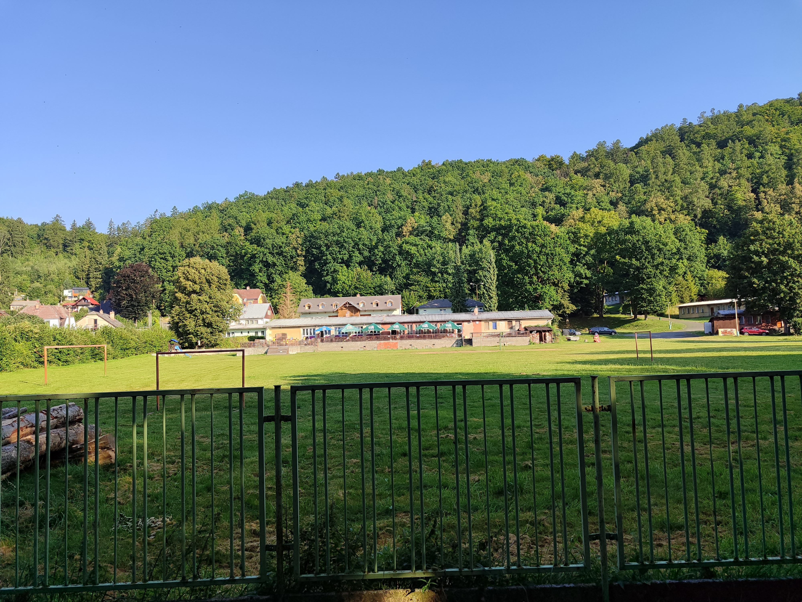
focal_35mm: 25
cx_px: 401
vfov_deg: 54.9
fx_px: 579
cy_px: 301
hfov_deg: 69.4
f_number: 1.89
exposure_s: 1/458
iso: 50
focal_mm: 5.95
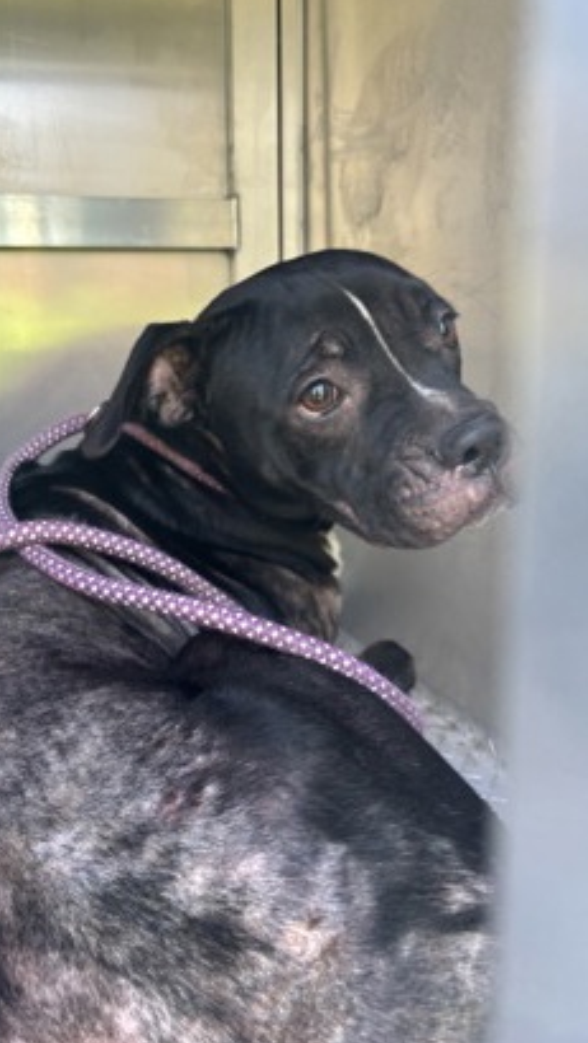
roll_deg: +2.6
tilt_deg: -9.8
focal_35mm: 29
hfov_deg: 39.8
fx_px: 803
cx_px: 205
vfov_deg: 66.0
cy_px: 519
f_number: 1.6
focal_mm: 5.96
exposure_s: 1/121
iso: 80
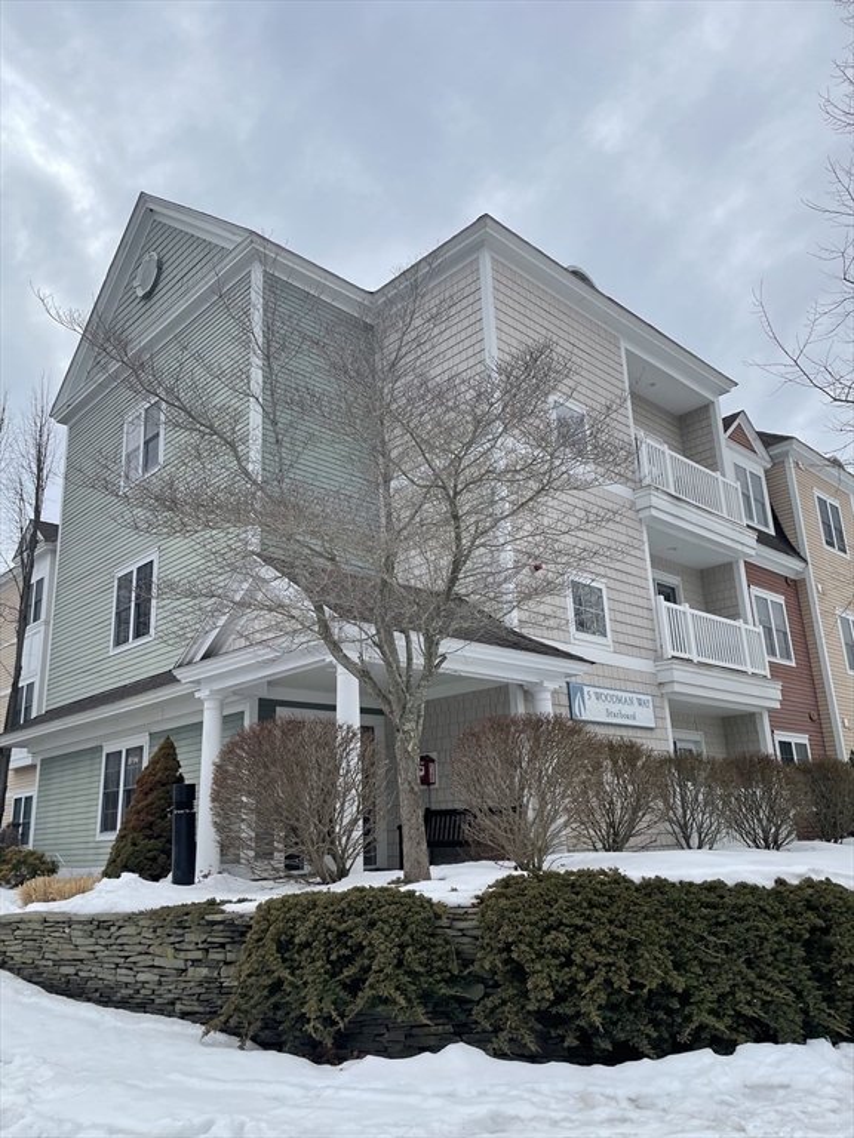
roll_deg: +2.1
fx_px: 855
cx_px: 427
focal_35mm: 26
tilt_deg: +17.5
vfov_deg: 67.3
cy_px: 569
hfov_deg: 53.1
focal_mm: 4.2
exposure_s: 1/3401
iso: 32
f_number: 1.6
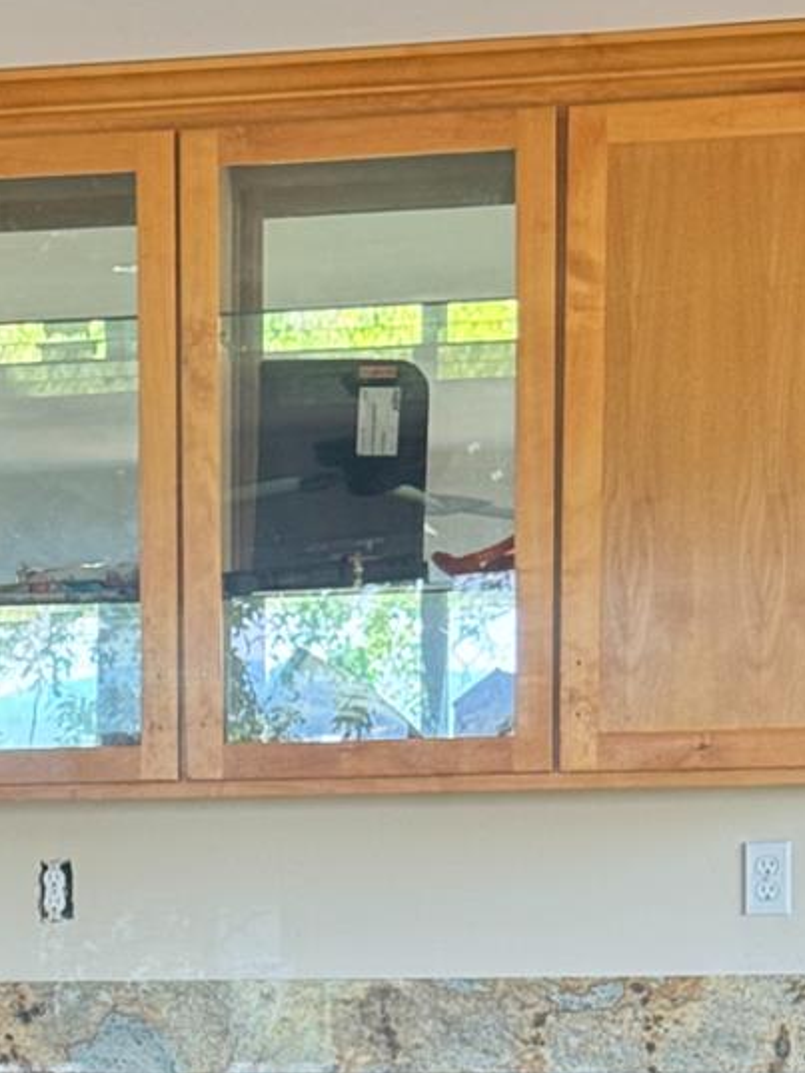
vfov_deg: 14.2
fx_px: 4153
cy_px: 1317
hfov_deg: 10.9
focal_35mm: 134
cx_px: -139
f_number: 1.78
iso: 160
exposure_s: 1/60
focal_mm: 6.76
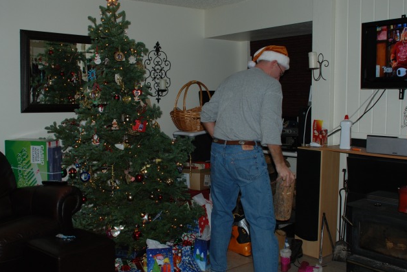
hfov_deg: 46.4
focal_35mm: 42
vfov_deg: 31.9
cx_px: 195
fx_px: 475
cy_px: 129
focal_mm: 22
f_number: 3.8
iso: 200
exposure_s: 1/60
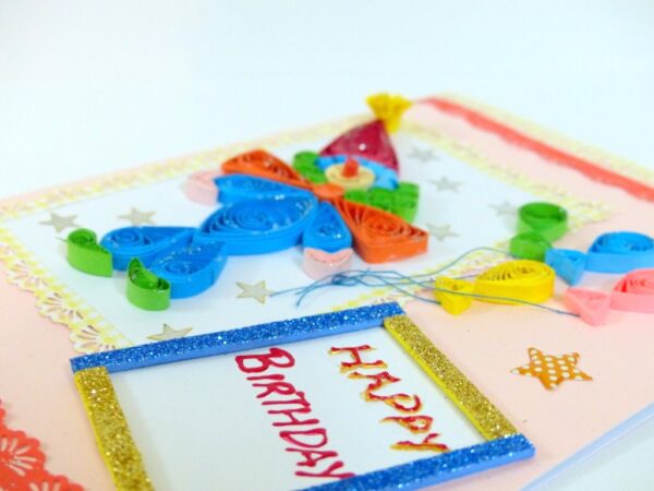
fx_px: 1058
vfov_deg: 26.1
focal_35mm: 56
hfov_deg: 34.3
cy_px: 246
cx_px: 327
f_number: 2.8
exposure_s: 1/30
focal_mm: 10.1
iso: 400
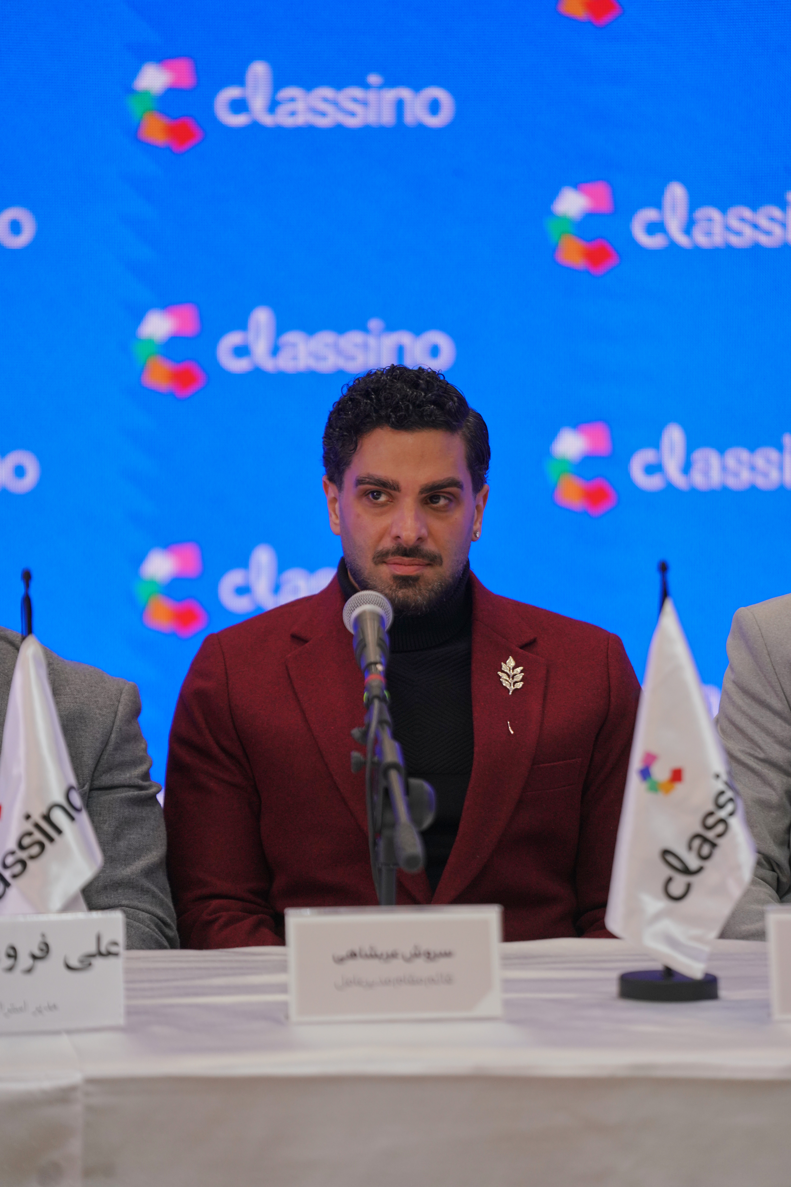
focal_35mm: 198
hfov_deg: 6.9
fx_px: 6523
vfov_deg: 10.4
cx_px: 396
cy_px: 594
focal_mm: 198
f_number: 2.8
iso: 800
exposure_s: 1/160
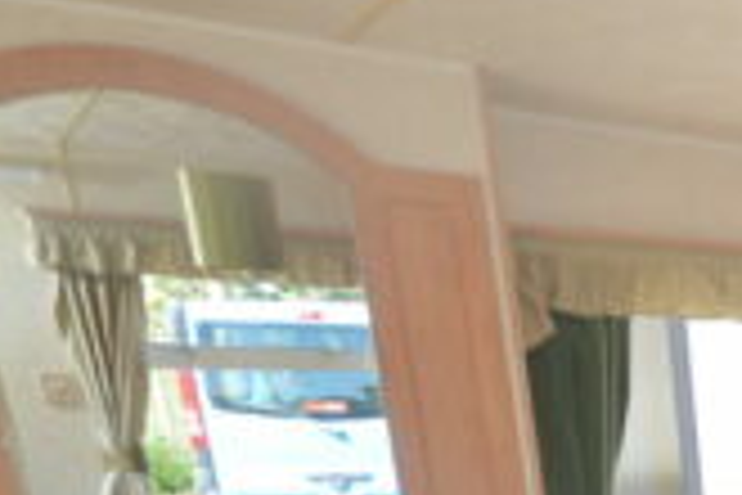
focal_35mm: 64
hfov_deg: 23.1
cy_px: 778
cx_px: 1210
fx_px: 1311
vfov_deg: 18.5
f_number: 5.6
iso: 360
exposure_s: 1/125
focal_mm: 13
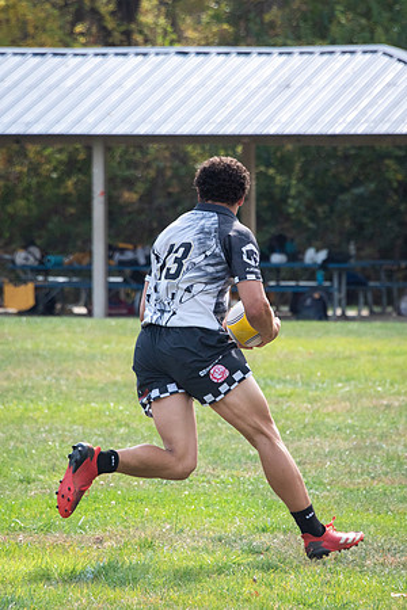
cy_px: 291
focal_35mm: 321
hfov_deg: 4.3
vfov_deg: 6.4
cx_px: 222
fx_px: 5441
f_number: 7.1
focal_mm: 200
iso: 400
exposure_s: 1/3200
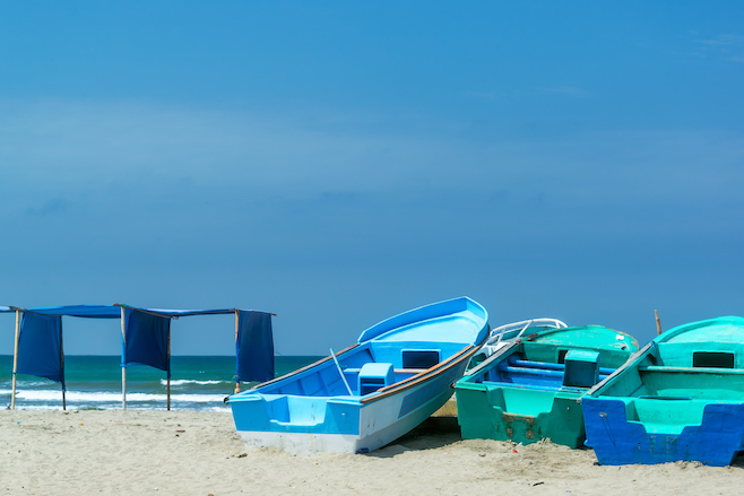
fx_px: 2150
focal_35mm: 104
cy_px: 219
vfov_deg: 13.2
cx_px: 390
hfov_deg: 19.6
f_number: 7.1
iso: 200
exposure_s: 1/400
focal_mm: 90
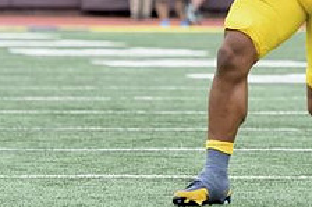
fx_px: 6738
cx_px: 284
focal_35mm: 778
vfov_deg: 1.8
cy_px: -33
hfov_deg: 2.7
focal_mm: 200
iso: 1250
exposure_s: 1/1000
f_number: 5.3
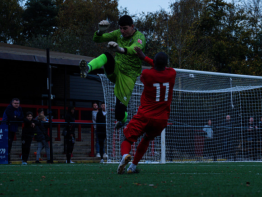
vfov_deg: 7.8
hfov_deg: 10.4
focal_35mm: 189
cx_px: 190
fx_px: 1432
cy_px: 88
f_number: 8
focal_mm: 135
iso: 800
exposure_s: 1/2000
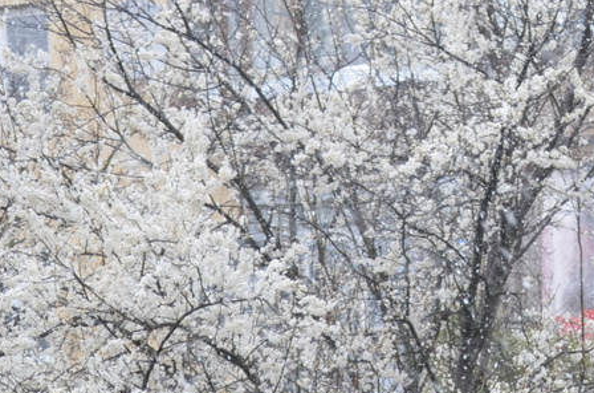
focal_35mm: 362
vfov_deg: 3.8
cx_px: 1058
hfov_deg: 5.6
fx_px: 5956
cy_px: 429
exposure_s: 1/125
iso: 280
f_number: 5.6
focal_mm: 60
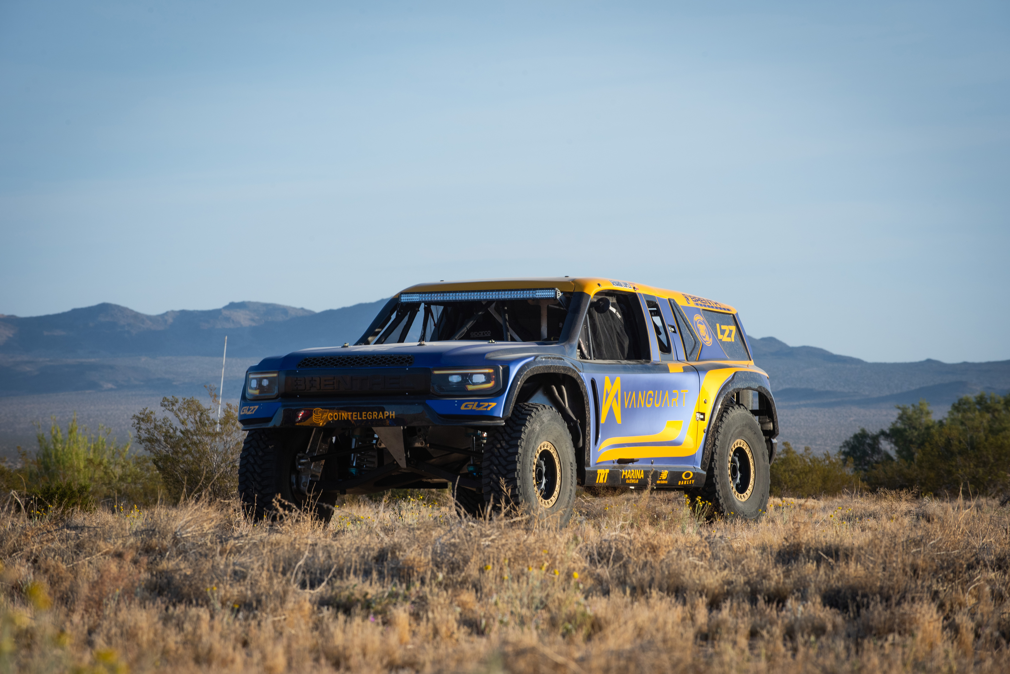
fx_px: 5613
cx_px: 505
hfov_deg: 10.3
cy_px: 337
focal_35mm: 200
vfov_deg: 6.9
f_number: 11
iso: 400
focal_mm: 200
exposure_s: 1/250
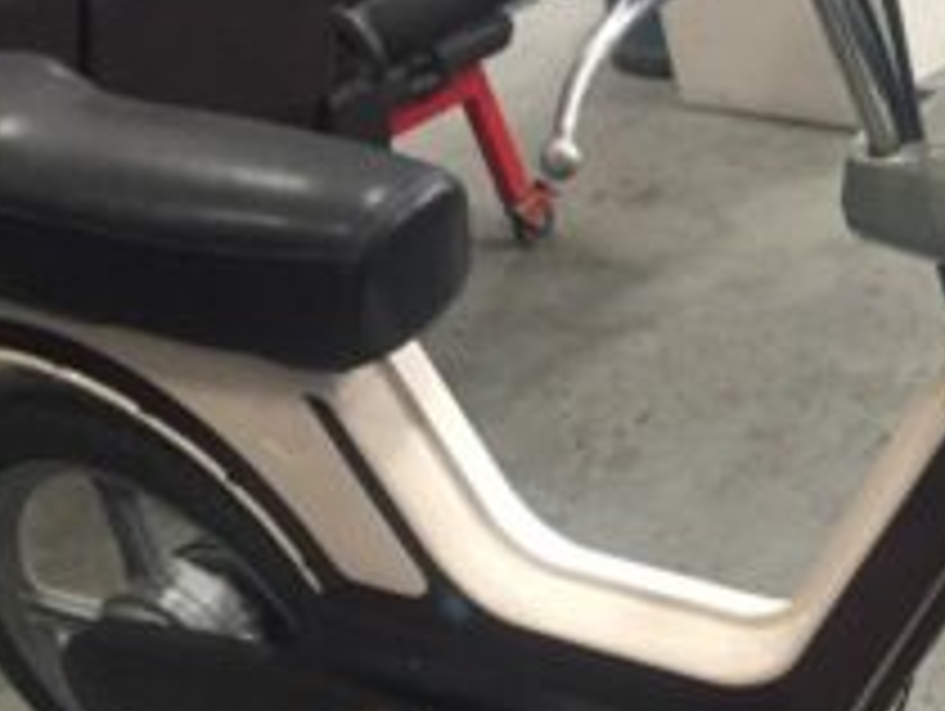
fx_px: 1886
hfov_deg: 27.2
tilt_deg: -37.0
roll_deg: +5.8
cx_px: 837
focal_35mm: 69
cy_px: 650
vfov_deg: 20.9
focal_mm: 4.15
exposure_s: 1/17
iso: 320
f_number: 2.2
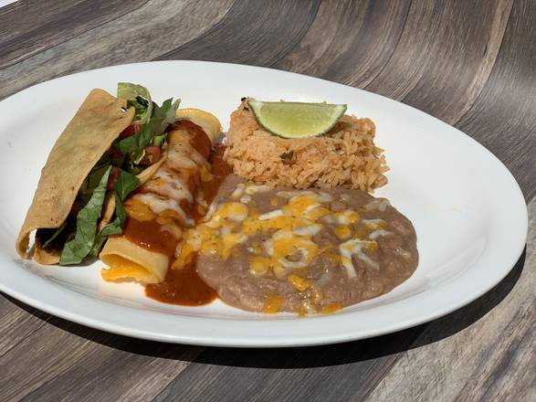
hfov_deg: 36.8
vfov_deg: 28.0
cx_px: 268
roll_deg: -0.1
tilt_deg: -37.7
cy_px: 201
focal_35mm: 52
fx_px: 805
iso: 16
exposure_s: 1/3690
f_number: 2.4
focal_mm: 6
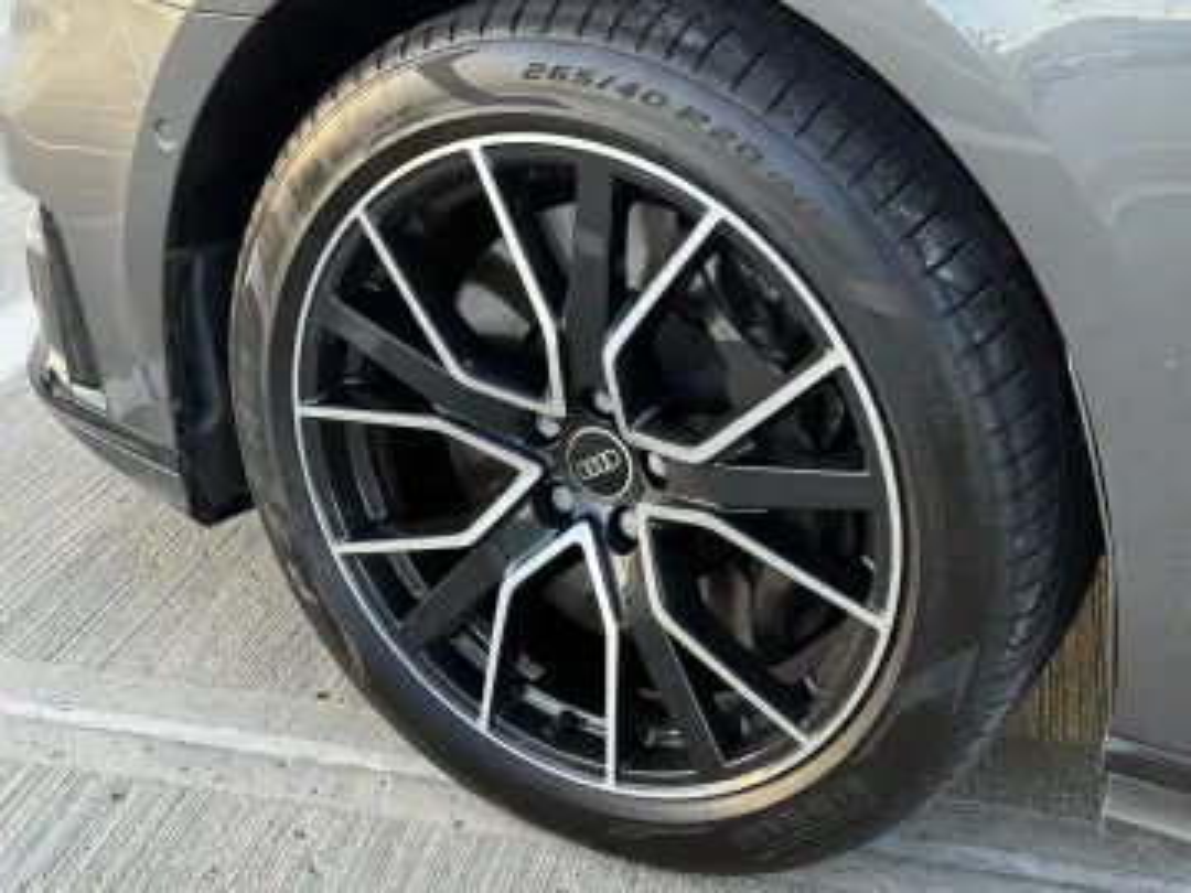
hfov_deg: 39.7
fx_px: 1651
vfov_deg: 30.3
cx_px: 596
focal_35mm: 48
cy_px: 446
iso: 125
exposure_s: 1/242
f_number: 1.78
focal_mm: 6.76
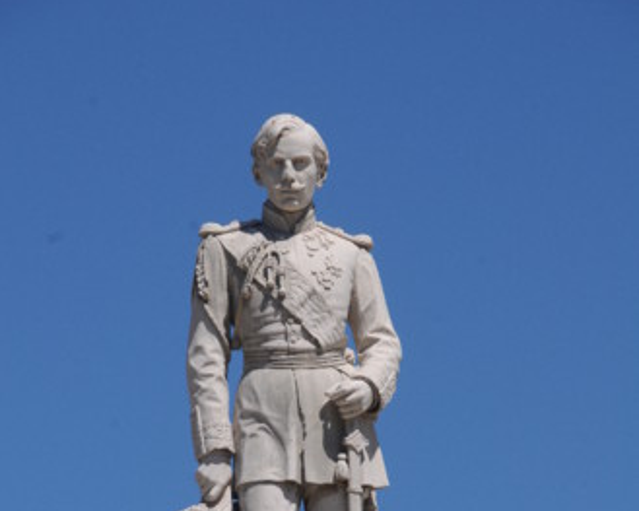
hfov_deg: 5.3
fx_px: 6863
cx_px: 319
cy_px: 474
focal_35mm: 363
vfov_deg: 4.3
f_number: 11
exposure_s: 1/500
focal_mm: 170
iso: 200
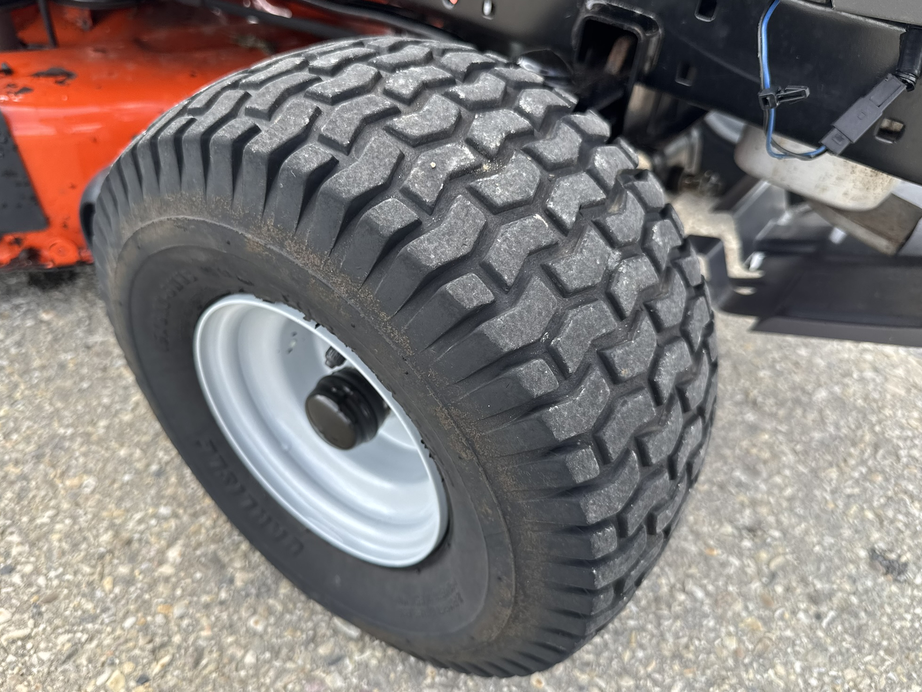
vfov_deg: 54.9
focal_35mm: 25
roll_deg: -4.6
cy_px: 352
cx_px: 444
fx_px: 666
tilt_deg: -40.3
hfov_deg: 69.4
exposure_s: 1/499
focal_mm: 6.76
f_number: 1.78
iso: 80
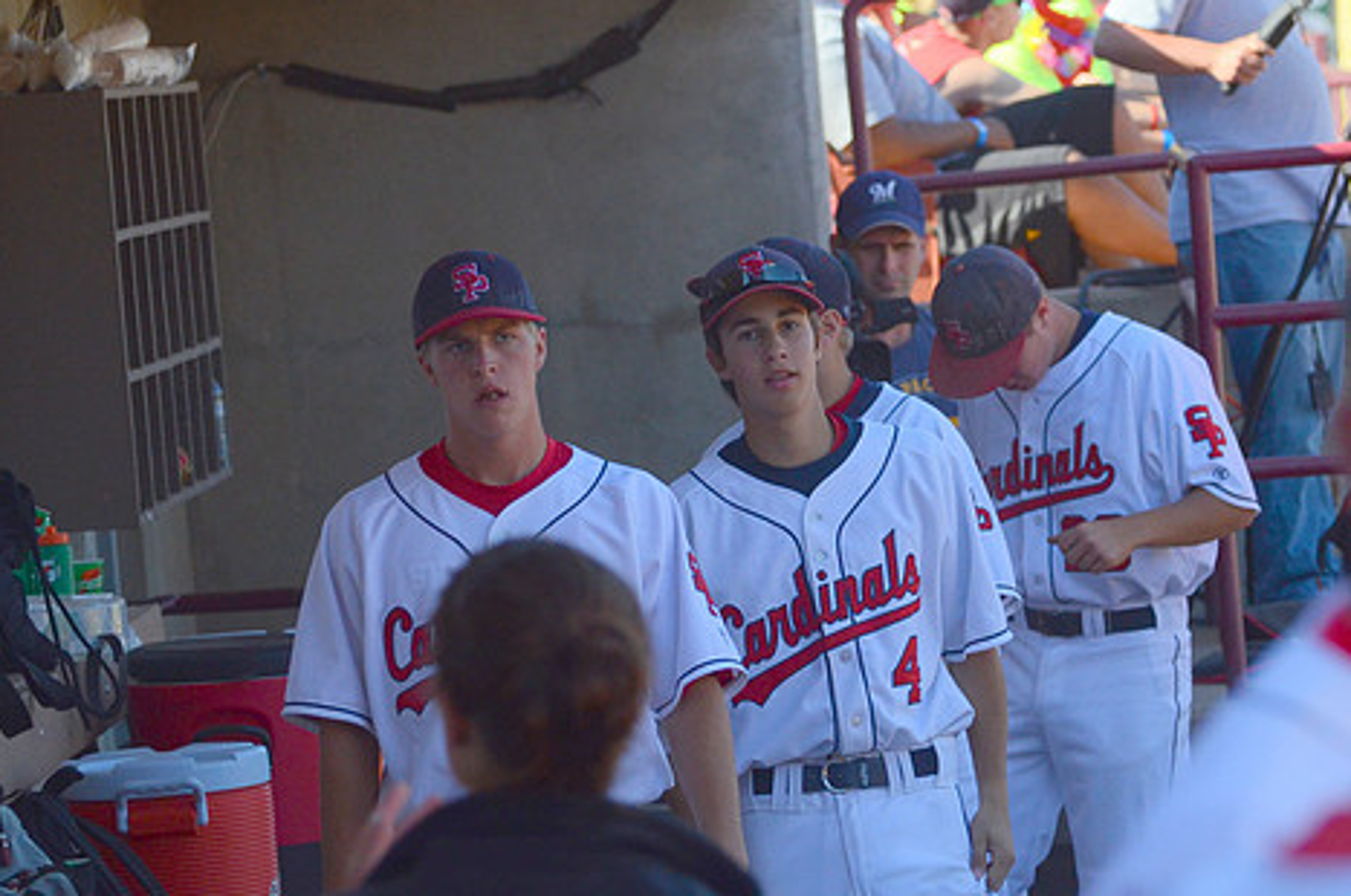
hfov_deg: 10.0
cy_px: 504
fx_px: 7682
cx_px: 781
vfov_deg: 6.7
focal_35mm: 205
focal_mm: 110
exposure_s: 1/4000
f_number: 4.5
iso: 800
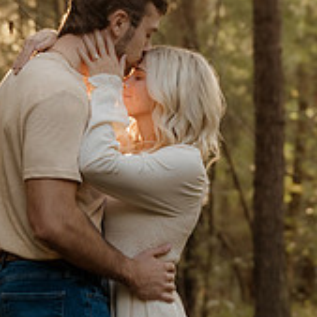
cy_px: 167
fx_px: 1616
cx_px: 148
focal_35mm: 156
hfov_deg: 11.2
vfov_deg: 11.2
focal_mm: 46
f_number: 2.8
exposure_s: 1/160
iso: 500
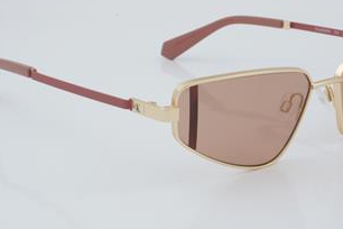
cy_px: 99
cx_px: 200
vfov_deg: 14.0
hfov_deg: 20.8
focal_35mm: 98
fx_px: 934
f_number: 32
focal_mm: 50
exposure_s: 1/3
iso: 100
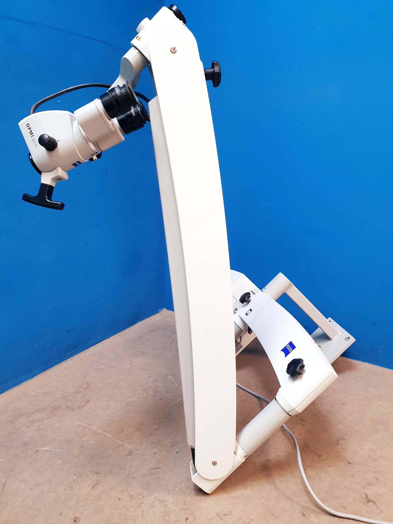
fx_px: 394
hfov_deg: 53.1
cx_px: 196
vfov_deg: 67.3
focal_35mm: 26
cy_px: 262
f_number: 2.4
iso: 320
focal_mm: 4.3
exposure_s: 1/50
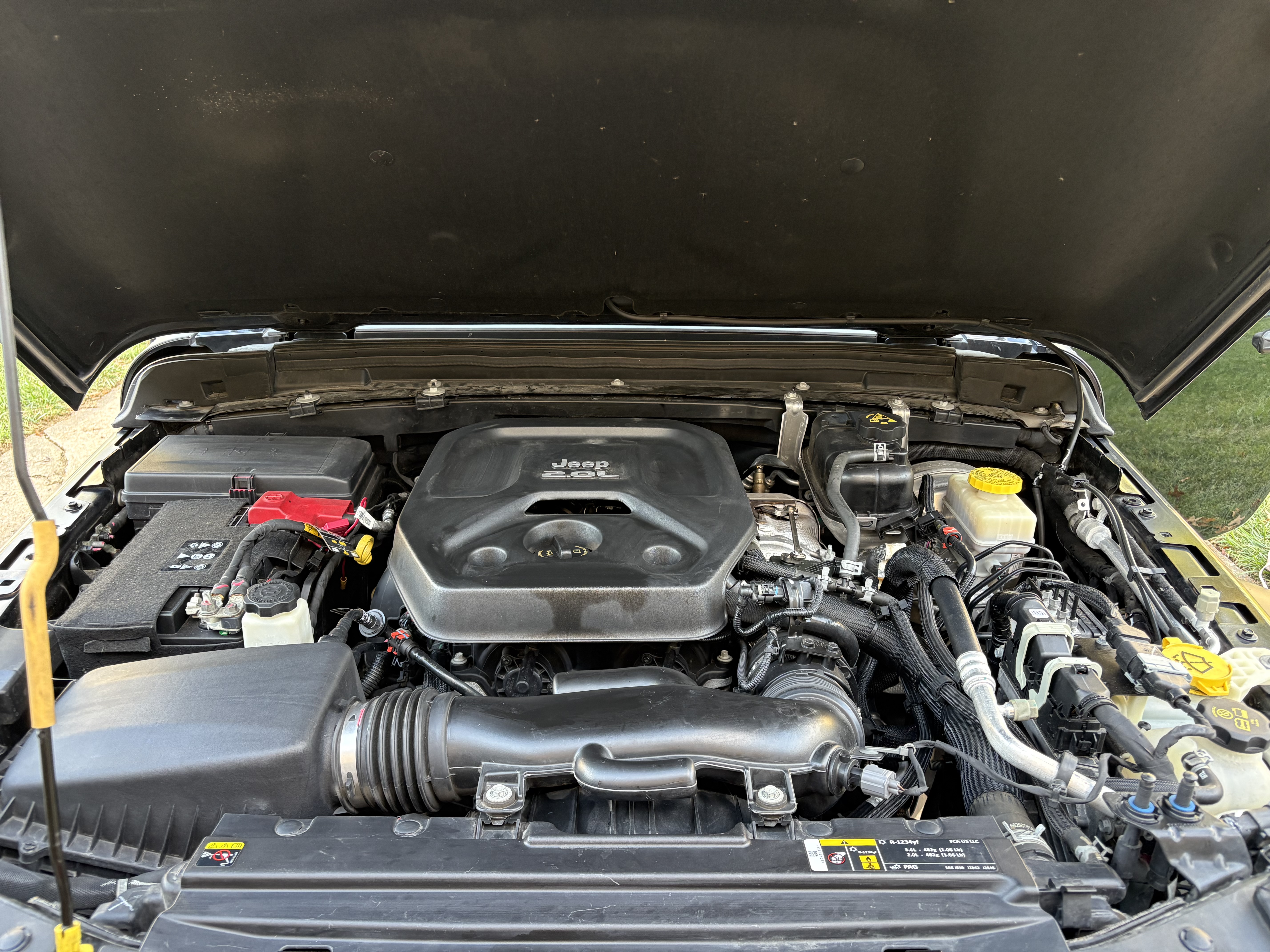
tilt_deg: -32.4
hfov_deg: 67.3
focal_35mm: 26
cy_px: 476
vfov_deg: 53.1
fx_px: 954
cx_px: 635
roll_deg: -1.1
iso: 160
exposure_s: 1/60
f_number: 1.6
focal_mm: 5.96
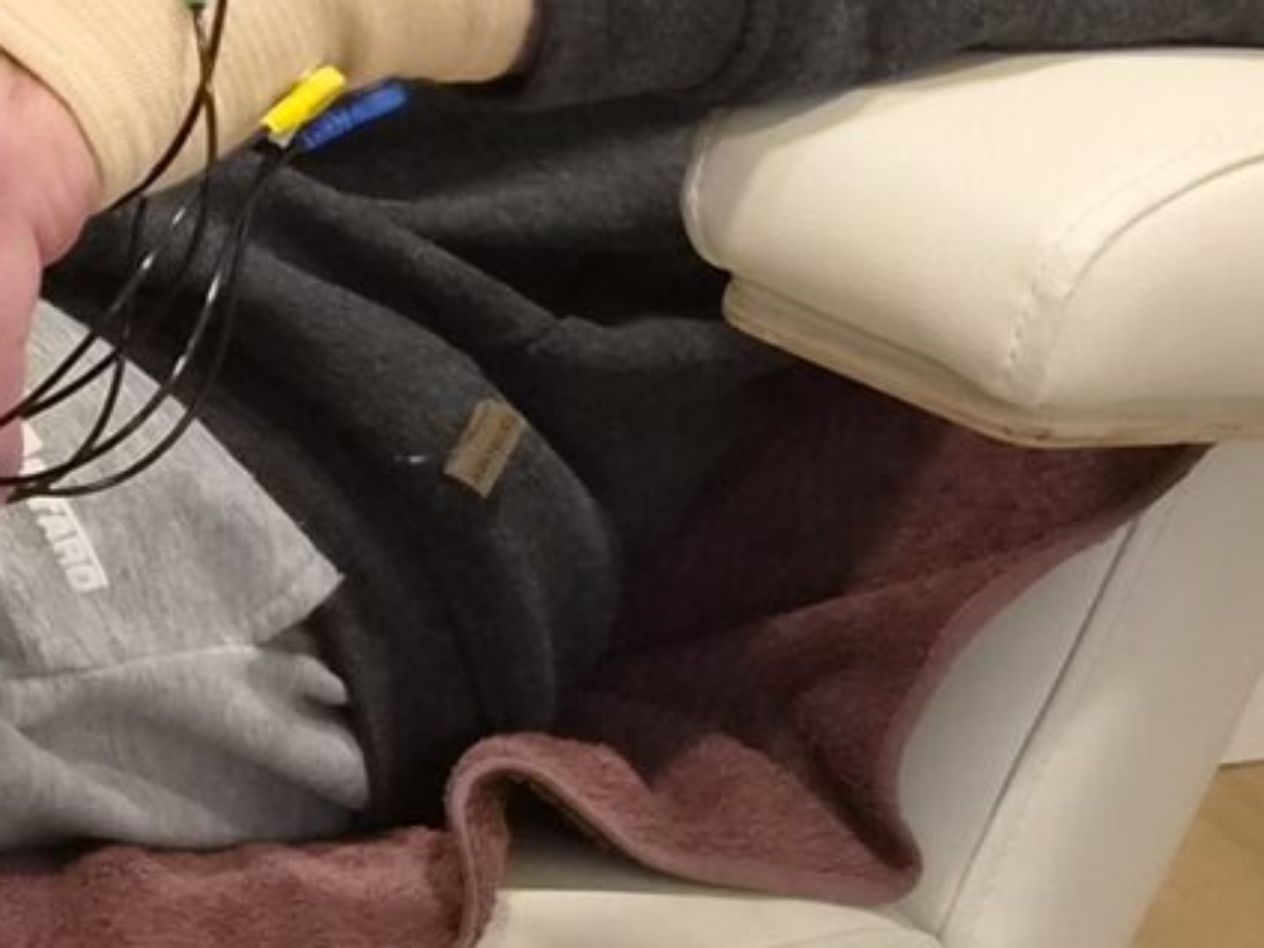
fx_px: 5076
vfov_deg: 10.1
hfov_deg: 12.1
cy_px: -718
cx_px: -1520
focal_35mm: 139
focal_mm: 5.4
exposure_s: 1/100
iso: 640
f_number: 1.8
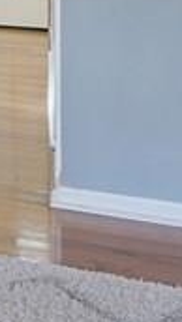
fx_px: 908
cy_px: -99
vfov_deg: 18.7
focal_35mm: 106
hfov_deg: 7.7
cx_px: -550
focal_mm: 16
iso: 200
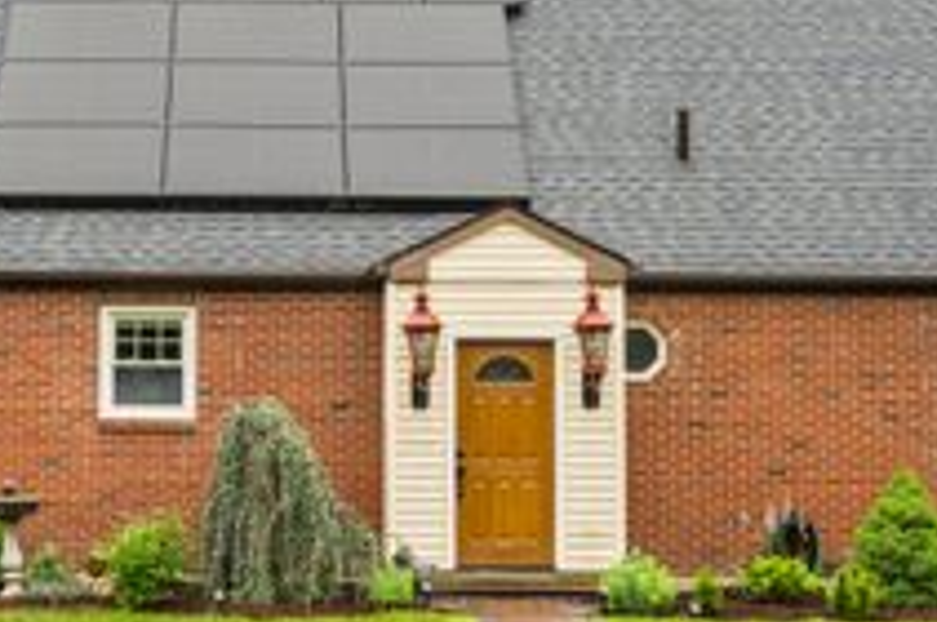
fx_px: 2157
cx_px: 226
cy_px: 273
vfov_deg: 16.4
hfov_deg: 24.2
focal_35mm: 83
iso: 200
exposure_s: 1/13
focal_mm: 35
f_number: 9
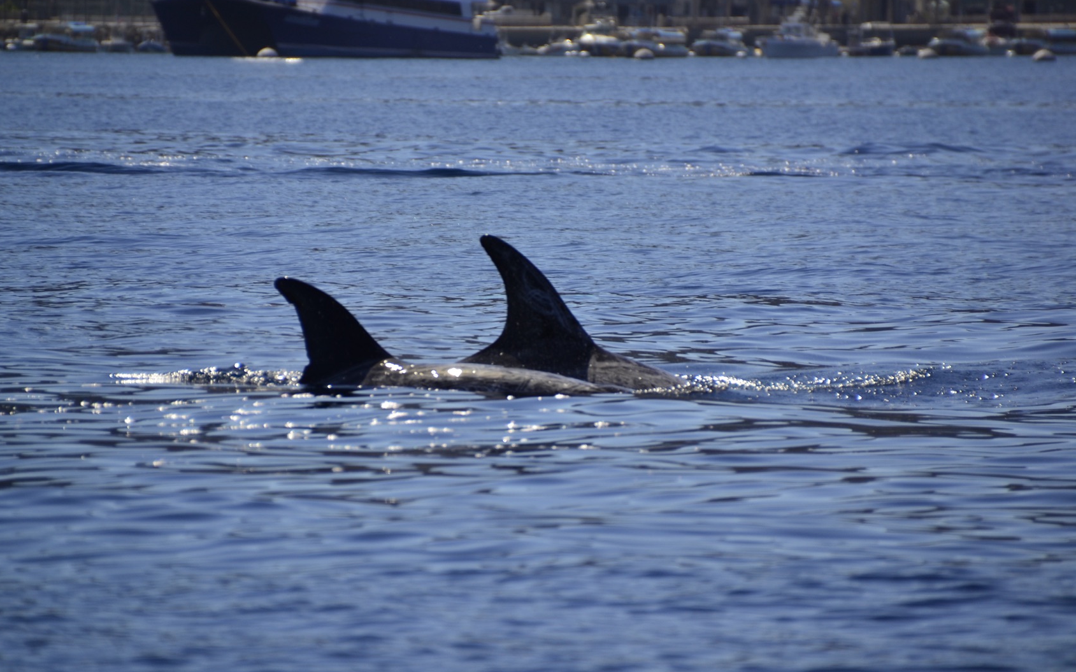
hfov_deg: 4.8
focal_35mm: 440
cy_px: 294
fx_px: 12901
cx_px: 505
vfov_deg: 3.0
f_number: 6.3
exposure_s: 1/640
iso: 100
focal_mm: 270
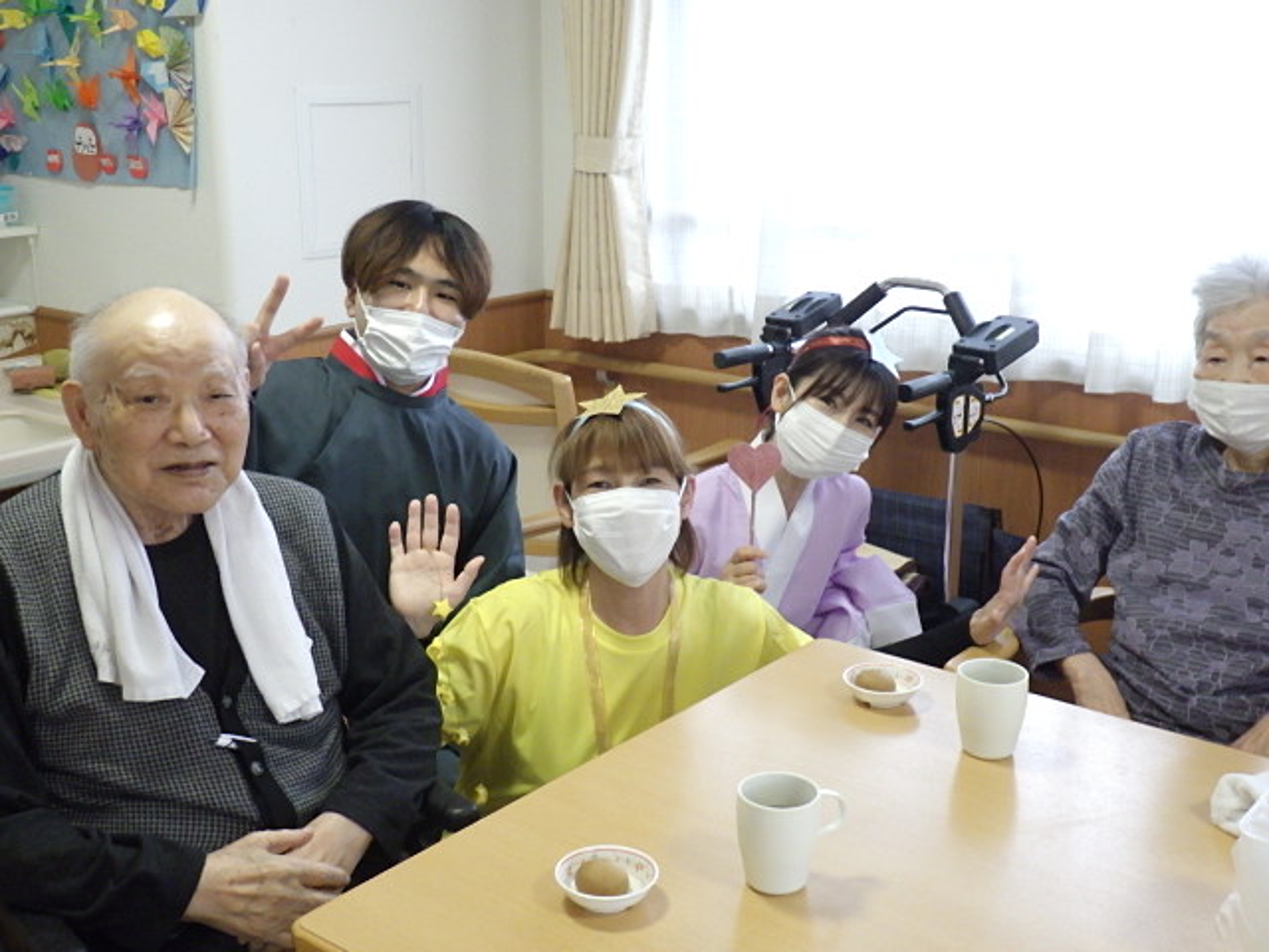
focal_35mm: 42
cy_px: 476
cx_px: 634
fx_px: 1540
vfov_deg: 34.3
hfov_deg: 44.8
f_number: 4.2
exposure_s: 1/60
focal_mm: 7.5
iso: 800
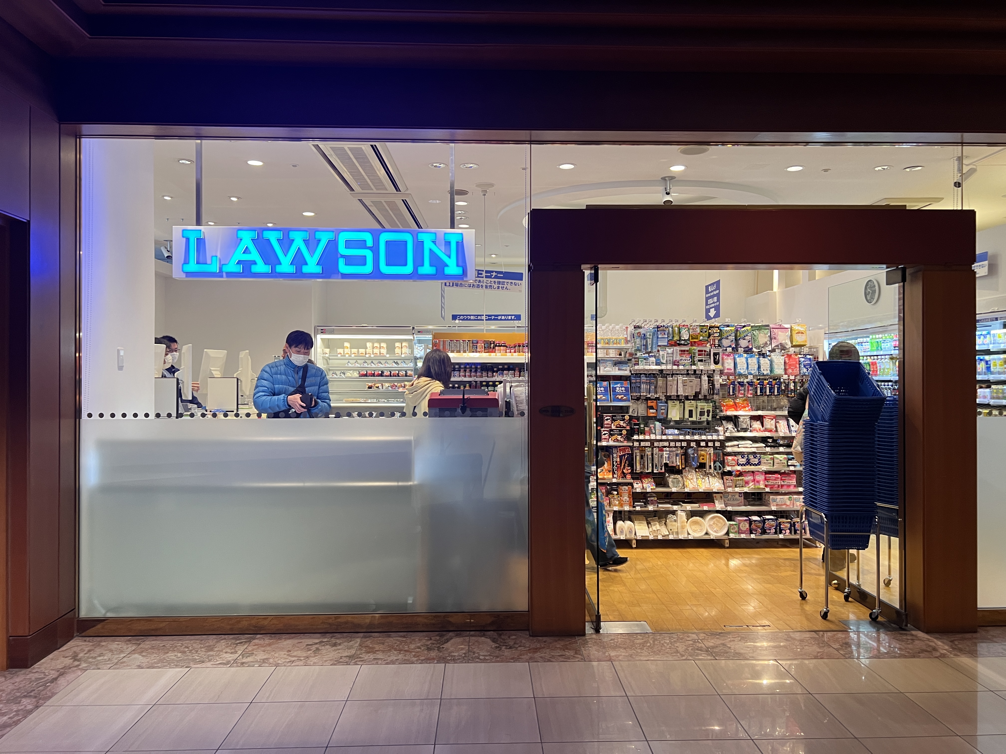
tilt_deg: -2.8
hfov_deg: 67.3
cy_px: 377
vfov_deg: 53.1
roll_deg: +0.3
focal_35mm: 26
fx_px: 756
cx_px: 503
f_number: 1.5
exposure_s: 1/50
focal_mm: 5.7
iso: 100
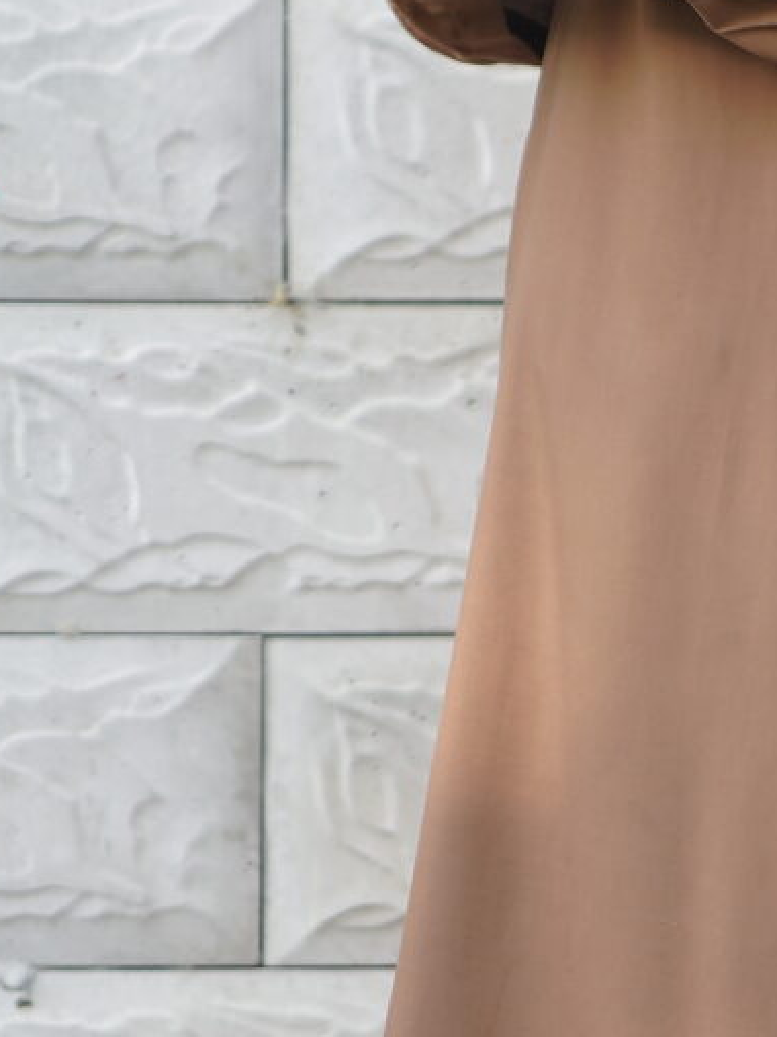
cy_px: 202
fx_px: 5090
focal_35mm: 170
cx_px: 933
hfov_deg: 8.6
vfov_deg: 11.6
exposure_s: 1/500
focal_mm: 35
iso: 100
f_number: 1.4
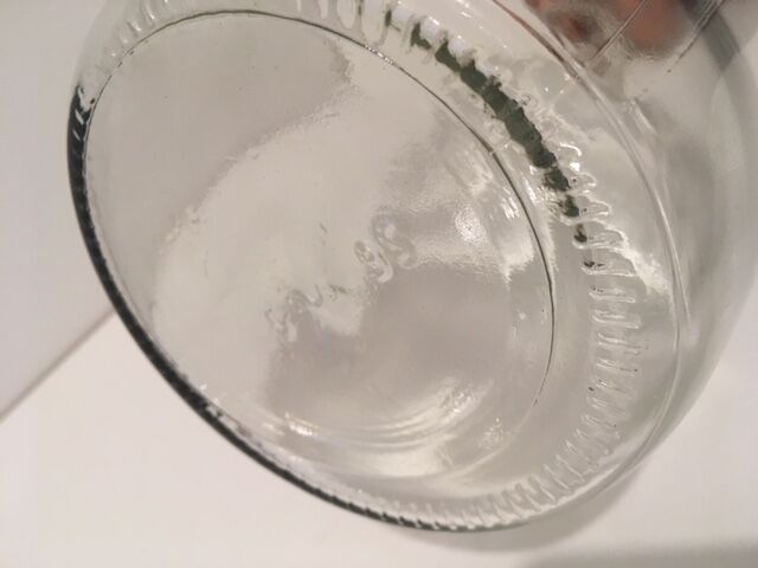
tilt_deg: -42.9
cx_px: 379
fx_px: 635
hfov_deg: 61.7
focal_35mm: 29
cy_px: 284
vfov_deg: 48.2
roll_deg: +38.2
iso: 125
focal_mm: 4.15
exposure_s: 1/33
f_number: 2.2
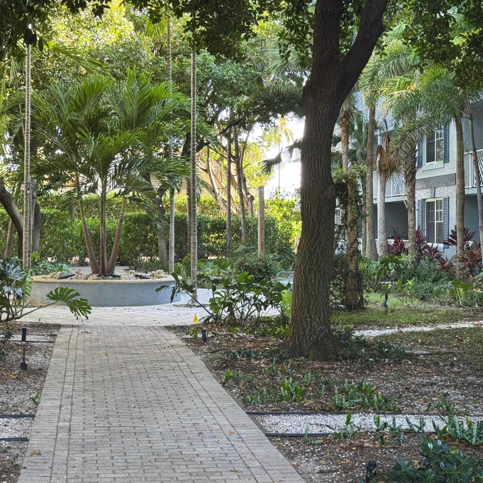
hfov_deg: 27.6
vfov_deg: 27.7
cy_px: 228
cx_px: 169
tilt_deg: -0.4
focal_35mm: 62
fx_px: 979
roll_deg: +0.5
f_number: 1.78
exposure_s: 1/98
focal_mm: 6.76
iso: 100
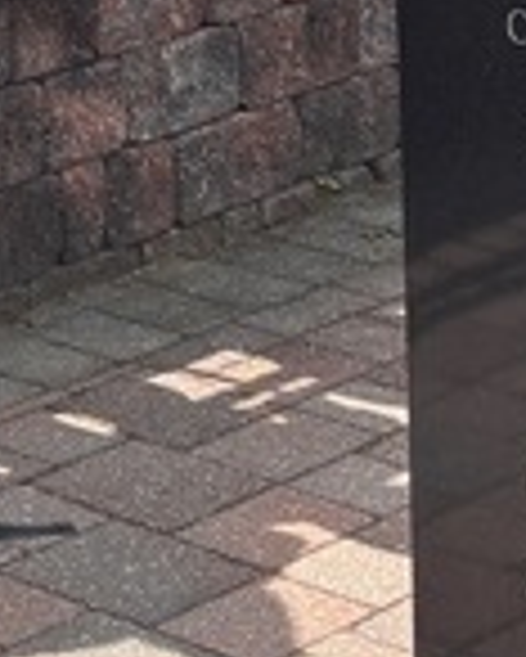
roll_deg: +2.1
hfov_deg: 8.4
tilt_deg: -3.5
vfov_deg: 10.2
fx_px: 3460
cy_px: -540
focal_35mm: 178
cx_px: -418
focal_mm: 5.96
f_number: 1.6
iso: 50
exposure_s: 1/1543
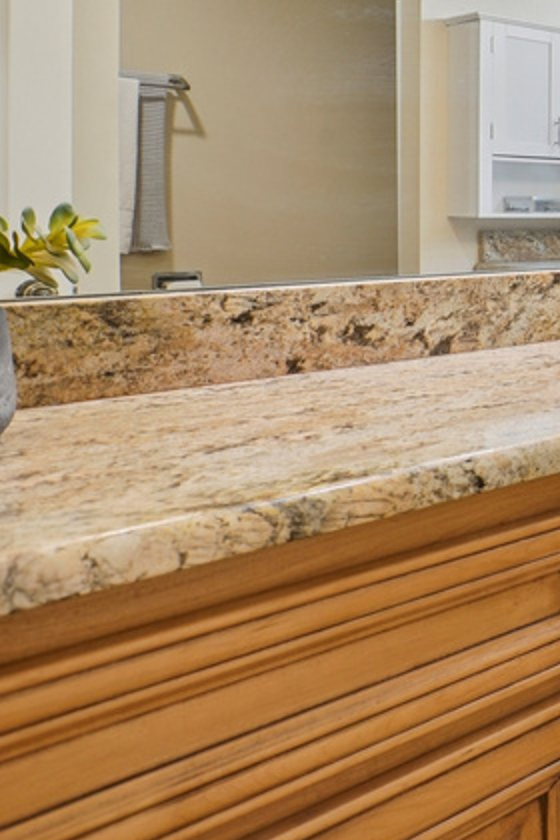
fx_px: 910
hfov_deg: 22.1
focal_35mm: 39
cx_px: 992
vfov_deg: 47.6
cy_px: 203
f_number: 8
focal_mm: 16
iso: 400
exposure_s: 1/25
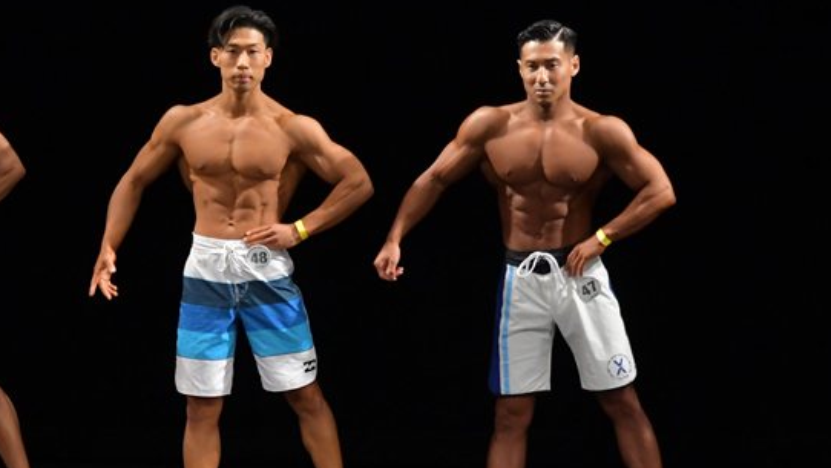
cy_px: 307
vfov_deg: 3.0
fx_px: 8903
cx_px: 245
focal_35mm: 404
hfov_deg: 5.3
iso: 3200
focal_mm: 180
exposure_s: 1/400
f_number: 5.6
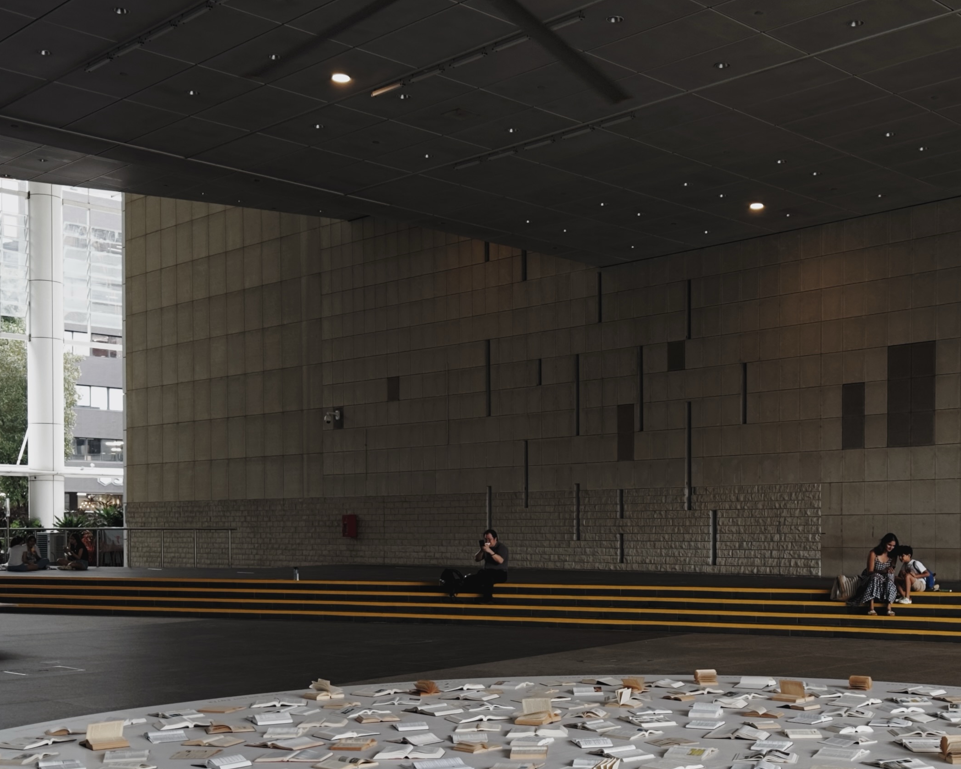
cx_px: 642
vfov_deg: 33.0
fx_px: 1280
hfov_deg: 40.6
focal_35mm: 45
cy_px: 536
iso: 125
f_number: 1.78
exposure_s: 1/121
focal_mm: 6.76
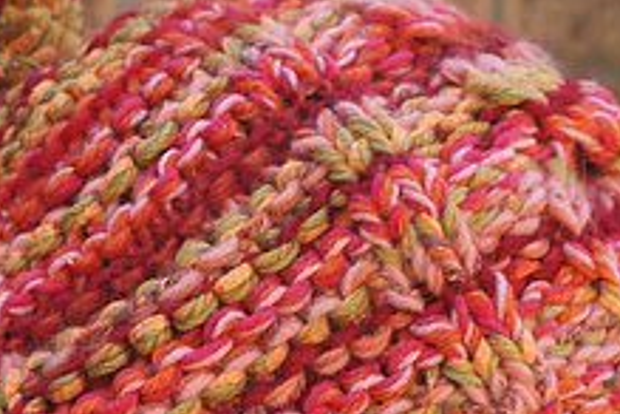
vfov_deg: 6.9
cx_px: 201
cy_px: 468
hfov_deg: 10.4
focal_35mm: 197
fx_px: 3400
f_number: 5.6
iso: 100
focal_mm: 45
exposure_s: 1/80
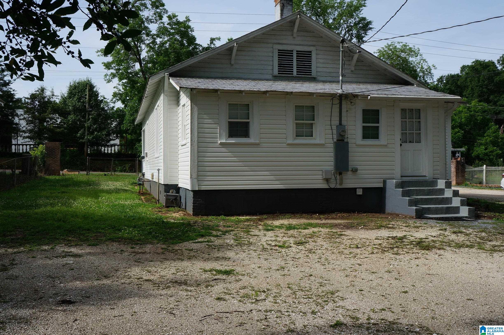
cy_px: 168
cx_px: 252
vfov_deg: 35.4
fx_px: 524
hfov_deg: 51.4
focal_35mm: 38
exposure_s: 1/125
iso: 100
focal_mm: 25
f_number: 13
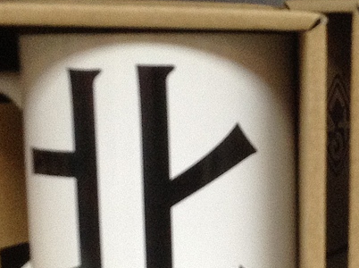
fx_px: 1087
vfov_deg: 14.0
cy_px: 221
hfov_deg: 18.5
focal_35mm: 105
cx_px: 300
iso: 100
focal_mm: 3.3
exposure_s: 1/24
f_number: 2.4
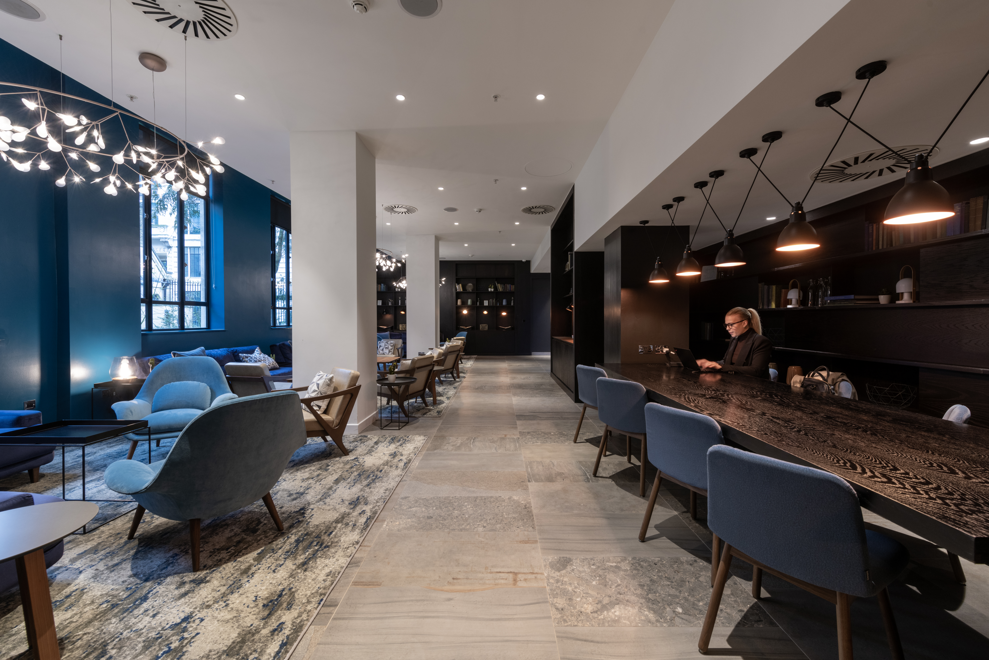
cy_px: 330
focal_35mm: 14
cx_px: 494
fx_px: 385
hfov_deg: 104.3
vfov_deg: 81.2
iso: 200
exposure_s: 1.3
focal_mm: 14
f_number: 11
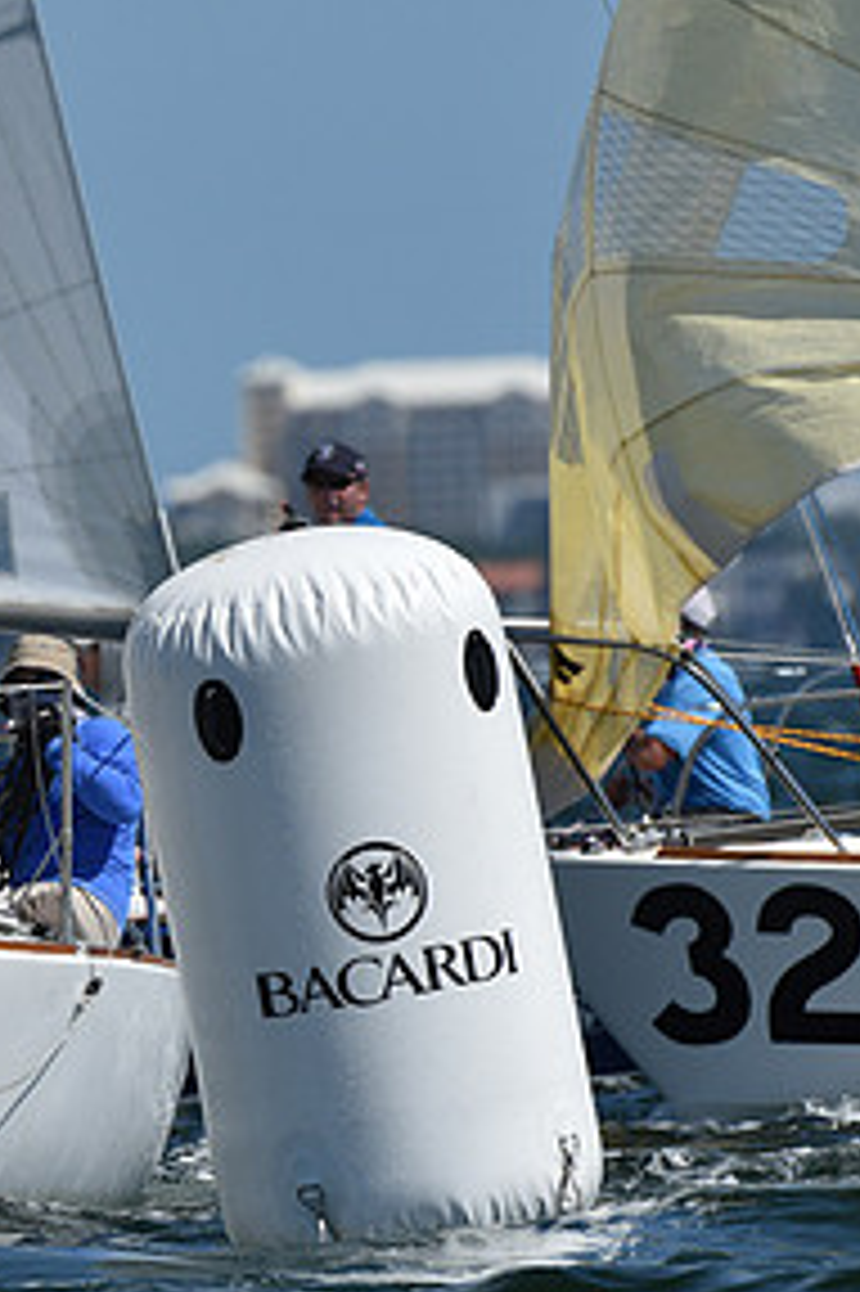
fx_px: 43551
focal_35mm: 1214
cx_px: -198
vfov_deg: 1.7
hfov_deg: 1.1
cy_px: 470
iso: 250
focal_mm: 600
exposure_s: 1/1600
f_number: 9
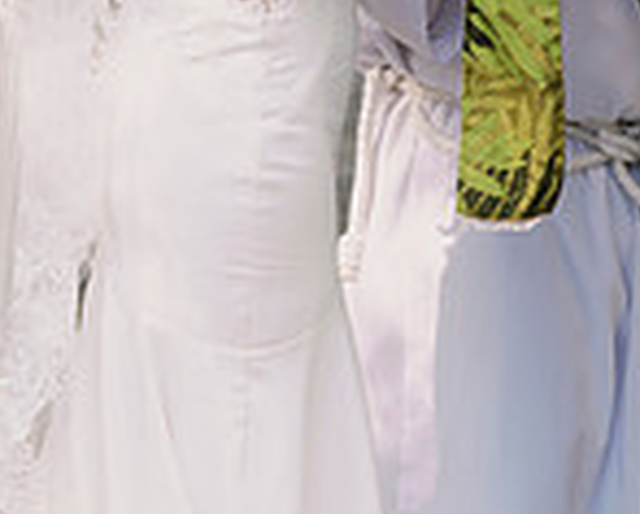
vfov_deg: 3.5
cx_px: 564
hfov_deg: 4.3
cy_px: -78
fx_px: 8421
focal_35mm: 444
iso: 100
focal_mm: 155
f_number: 2.8
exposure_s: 1/200
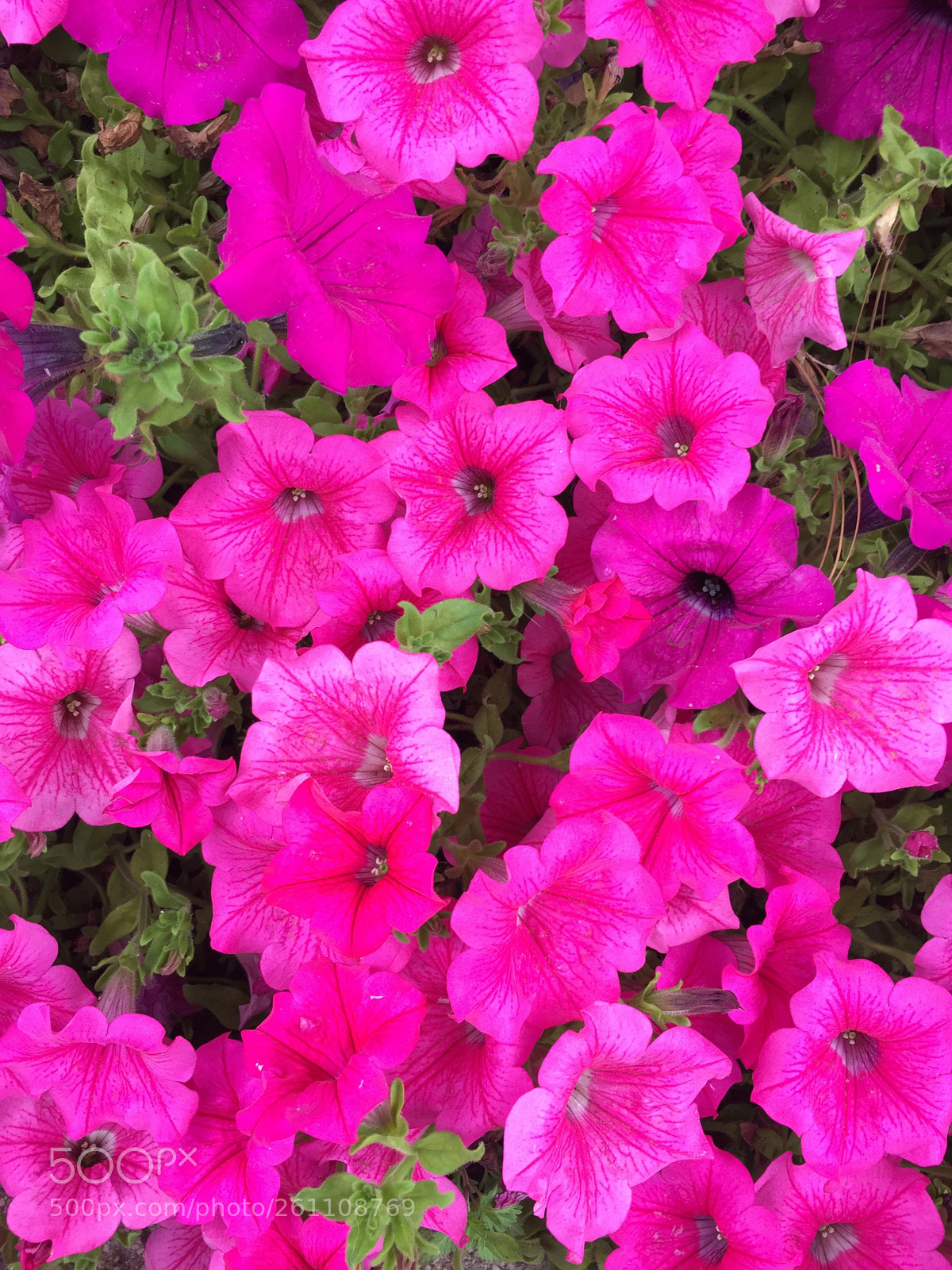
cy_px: 635
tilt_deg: -78.7
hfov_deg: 48.2
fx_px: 1063
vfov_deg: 61.7
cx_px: 476
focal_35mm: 29
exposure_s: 1/114
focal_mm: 4.15
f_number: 2.2
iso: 32
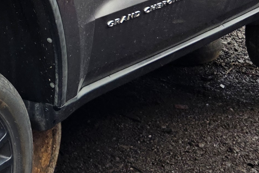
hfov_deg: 18.7
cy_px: -21
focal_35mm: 101
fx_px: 727
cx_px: -81
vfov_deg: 13.3
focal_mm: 5.4
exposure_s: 1/1704
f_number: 1.8
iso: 80
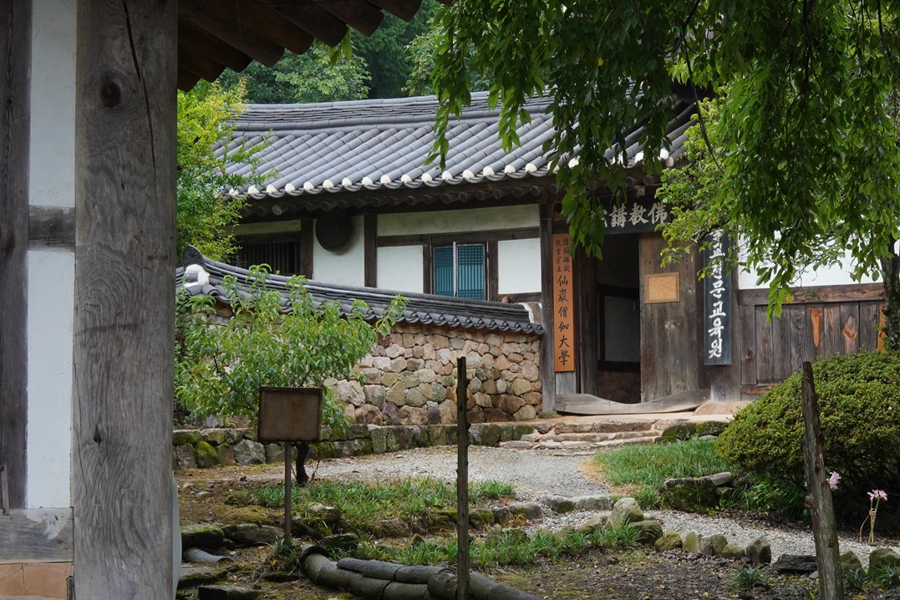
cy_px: 355
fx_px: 1625
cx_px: 715
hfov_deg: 30.2
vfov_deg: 20.9
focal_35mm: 65
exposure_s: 1/100
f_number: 16
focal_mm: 35
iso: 800
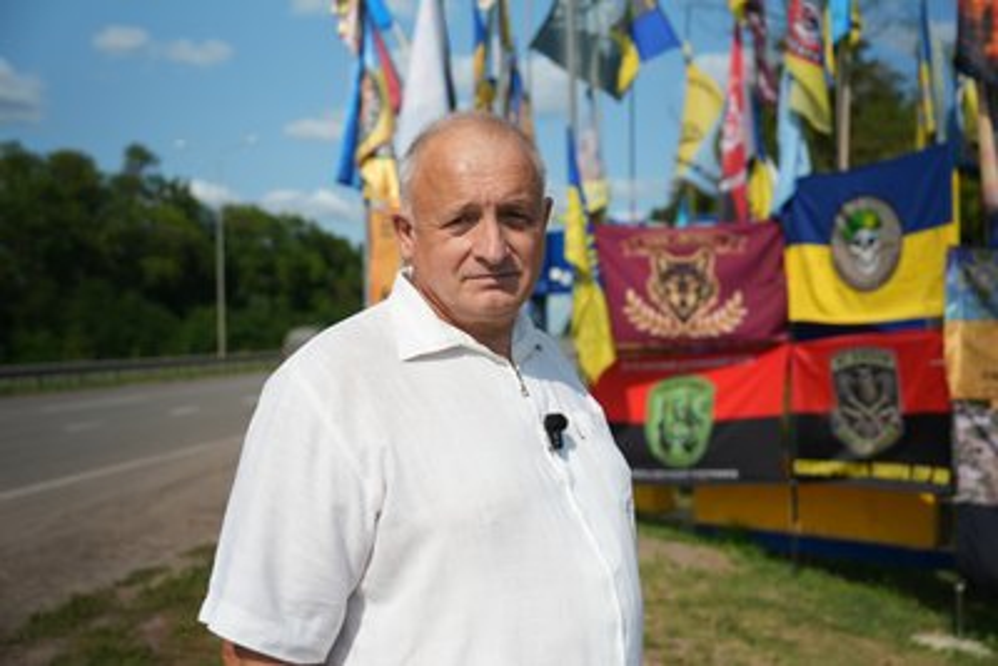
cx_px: 499
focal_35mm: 36
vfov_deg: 36.9
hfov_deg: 53.1
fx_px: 998
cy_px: 333
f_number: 2.8
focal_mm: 36
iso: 200
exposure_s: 1/125
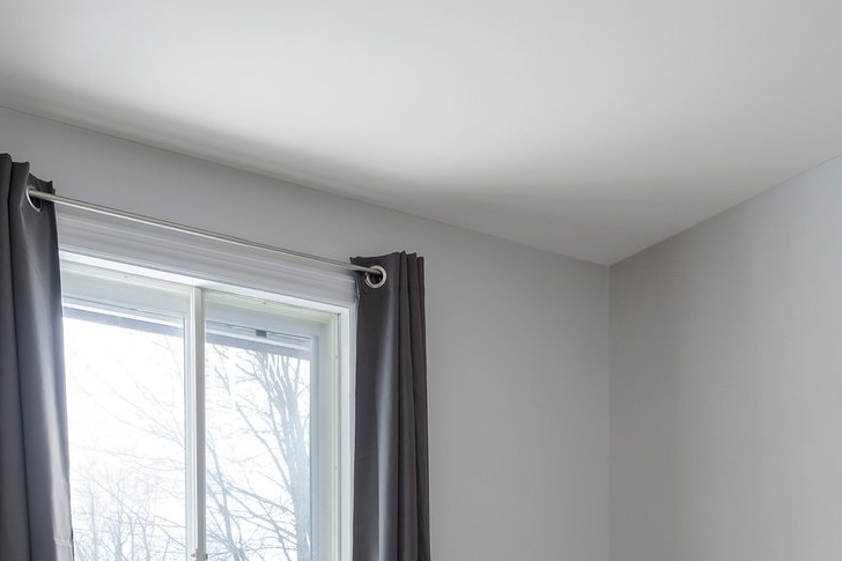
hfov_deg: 43.6
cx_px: 450
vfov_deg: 26.4
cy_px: 681
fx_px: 1052
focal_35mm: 45
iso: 640
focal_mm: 16
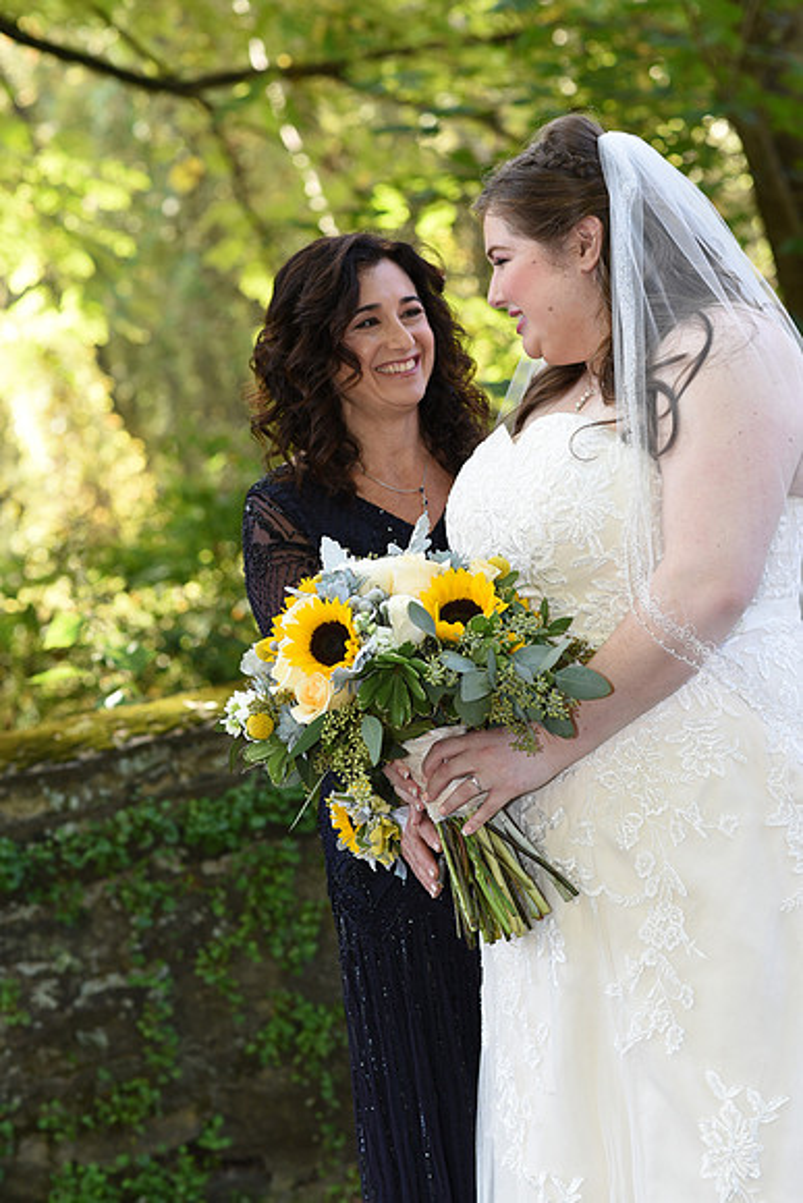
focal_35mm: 85
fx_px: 2842
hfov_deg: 16.1
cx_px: 402
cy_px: 602
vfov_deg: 23.9
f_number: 4.5
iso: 500
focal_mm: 85
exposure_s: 1/200
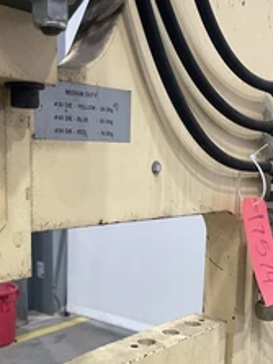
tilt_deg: -8.5
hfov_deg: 32.1
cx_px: 110
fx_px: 472
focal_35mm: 45
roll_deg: -1.4
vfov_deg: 41.3
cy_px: 251
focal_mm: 5.1
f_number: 1.6
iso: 320
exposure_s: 1/60
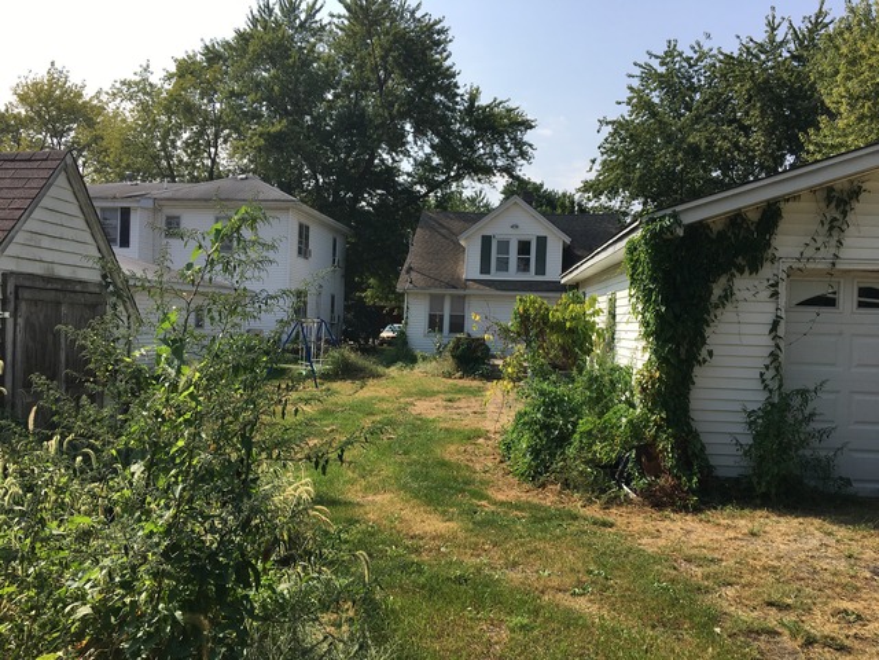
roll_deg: -2.2
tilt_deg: -0.1
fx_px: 736
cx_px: 440
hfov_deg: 61.7
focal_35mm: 29
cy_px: 330
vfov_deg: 48.2
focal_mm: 4.15
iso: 25
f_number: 2.2
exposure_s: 1/1451
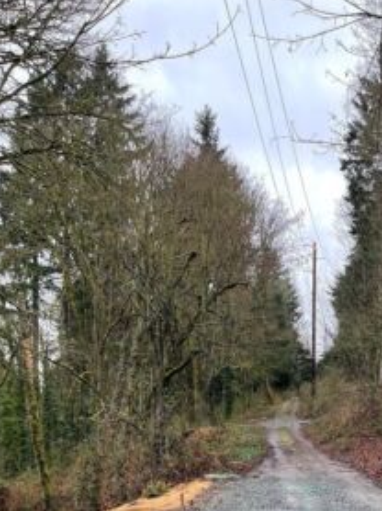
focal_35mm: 48
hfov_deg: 29.3
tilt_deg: -5.8
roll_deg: -1.8
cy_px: 475
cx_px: 325
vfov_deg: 36.8
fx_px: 707
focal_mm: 5.1
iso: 32
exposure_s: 1/179
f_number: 1.6
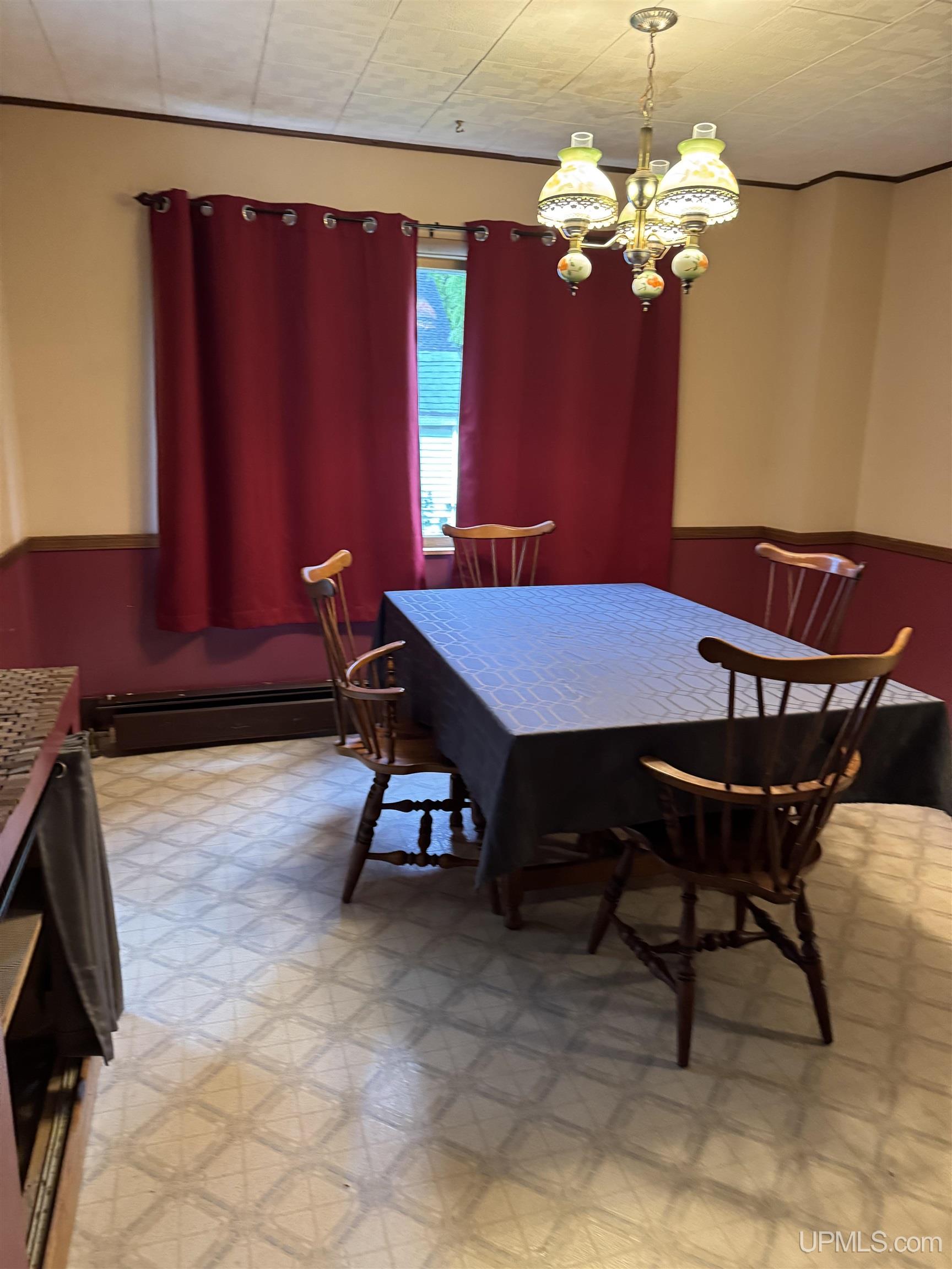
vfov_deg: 71.6
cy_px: 634
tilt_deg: -16.0
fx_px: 880
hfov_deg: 56.8
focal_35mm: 24
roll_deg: -2.3
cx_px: 476
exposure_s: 1/60
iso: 500
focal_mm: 6.76
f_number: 1.78
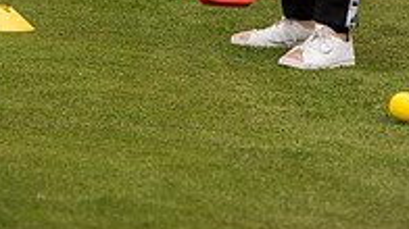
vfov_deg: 3.6
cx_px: 223
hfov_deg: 6.4
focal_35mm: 337
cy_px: -227
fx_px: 3653
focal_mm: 140
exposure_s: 1/640
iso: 400
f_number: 5.6
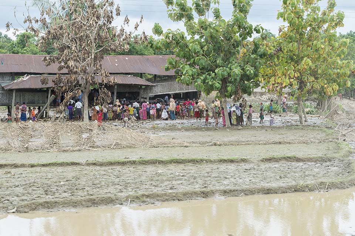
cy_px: 118
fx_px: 690
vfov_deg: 19.4
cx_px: 178
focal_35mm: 70
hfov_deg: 28.9
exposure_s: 1/200
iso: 1000
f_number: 14
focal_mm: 70
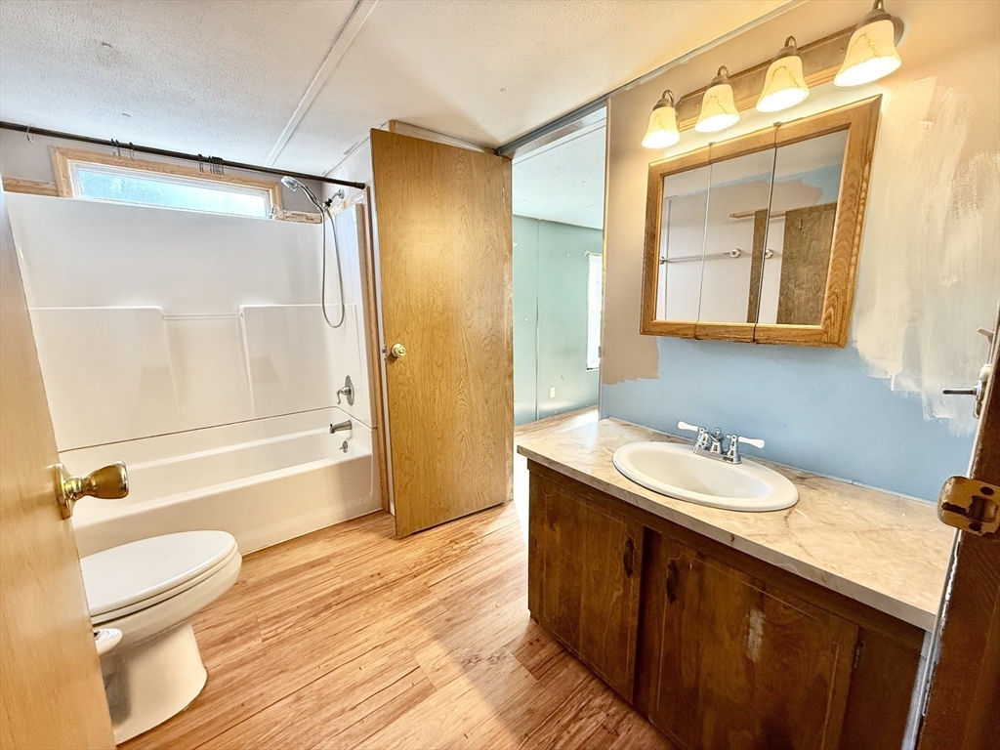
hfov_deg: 102.1
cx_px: 500
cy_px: 375
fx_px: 404
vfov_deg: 85.7
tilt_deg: -10.1
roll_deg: -0.3
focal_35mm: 14
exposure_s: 1/120
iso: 320
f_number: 2.2
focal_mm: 2.22
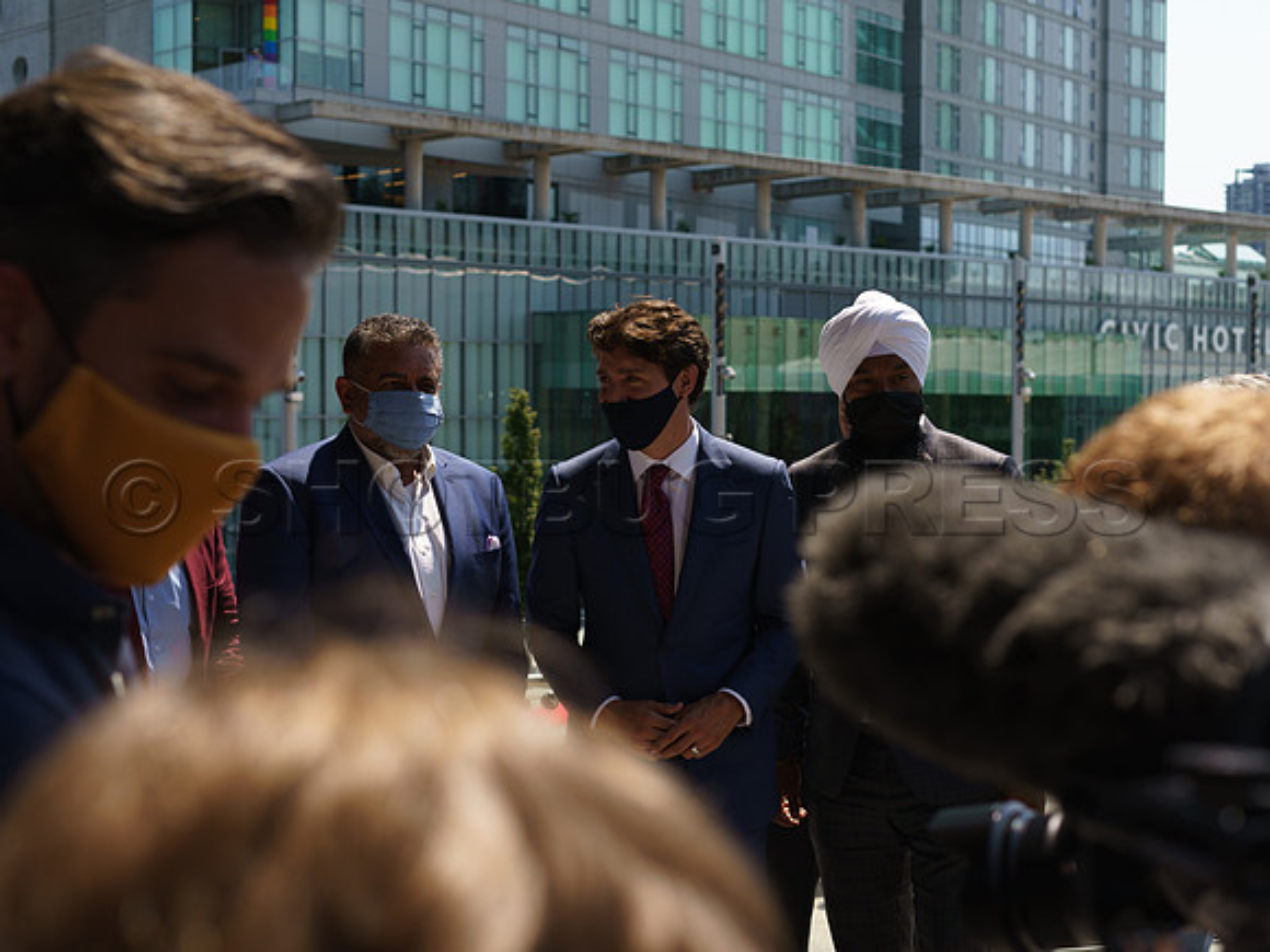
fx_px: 1985
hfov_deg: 35.5
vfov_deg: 27.0
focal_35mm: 54
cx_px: 635
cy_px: 476
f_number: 5
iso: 100
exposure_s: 1/320
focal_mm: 50
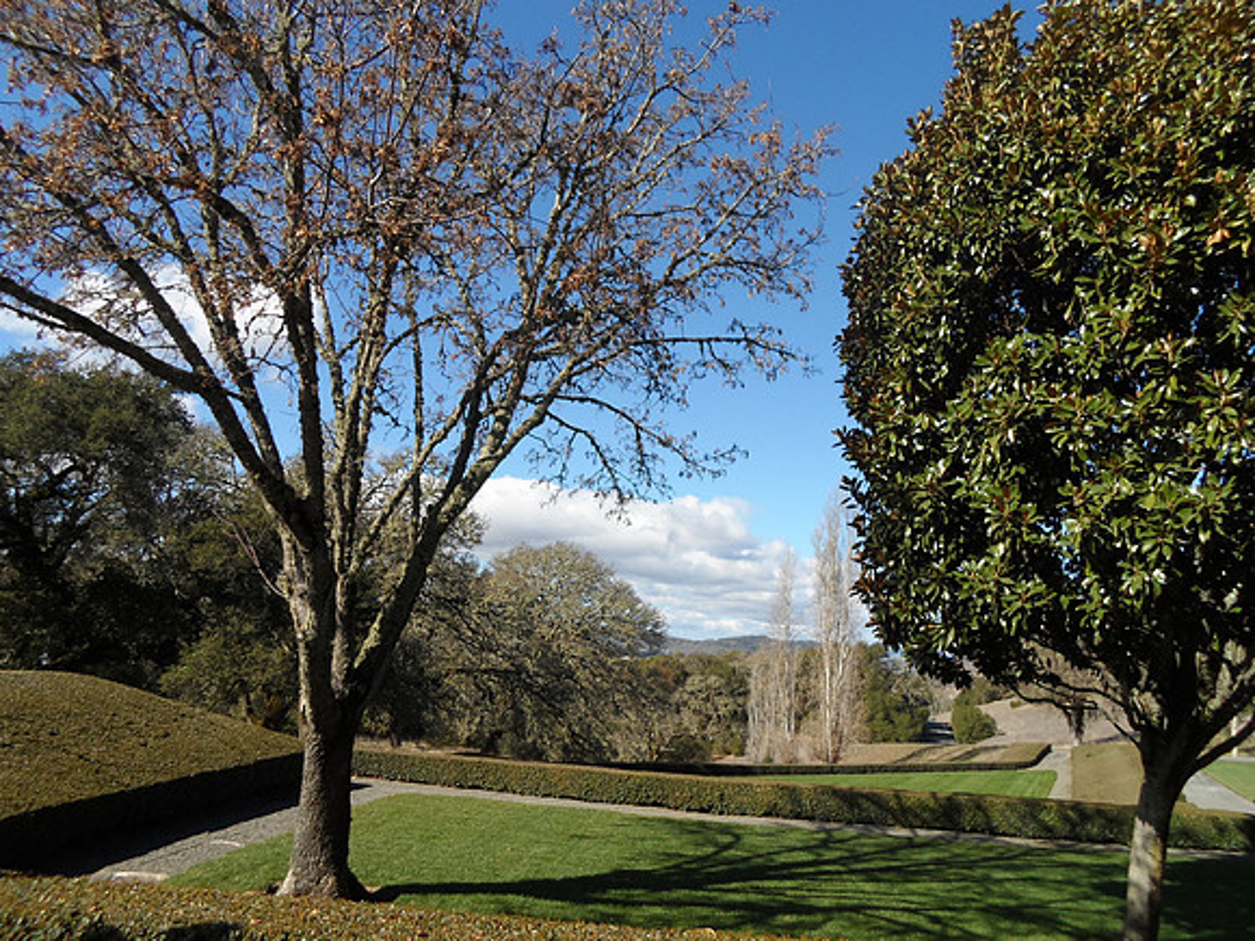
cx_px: 628
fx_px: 906
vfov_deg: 54.9
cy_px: 470
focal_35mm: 25
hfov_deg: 69.4
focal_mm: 4.5
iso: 80
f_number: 2.5
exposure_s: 1/1500
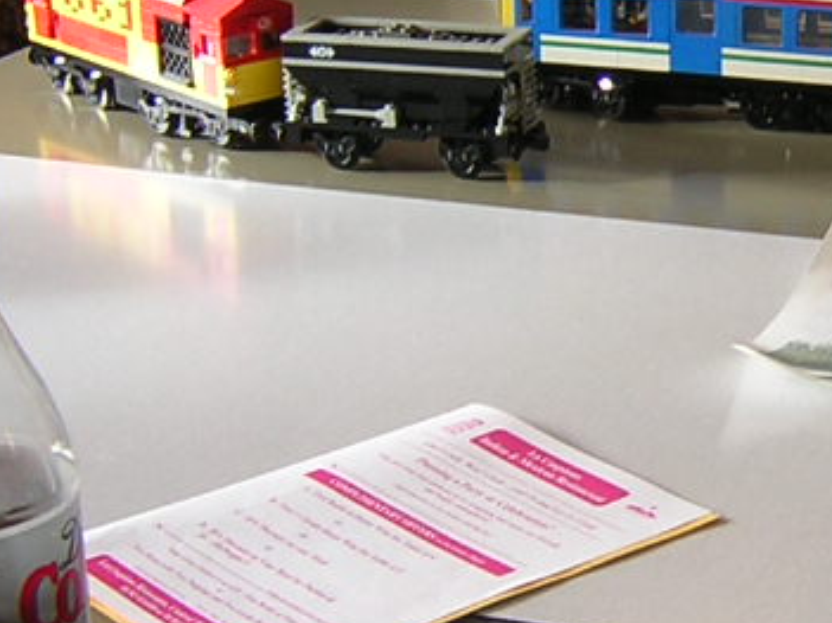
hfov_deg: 18.2
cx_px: 849
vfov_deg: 14.1
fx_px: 2523
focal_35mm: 105
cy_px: 275
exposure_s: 1/40.4
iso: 100
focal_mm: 4.7
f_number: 2.6
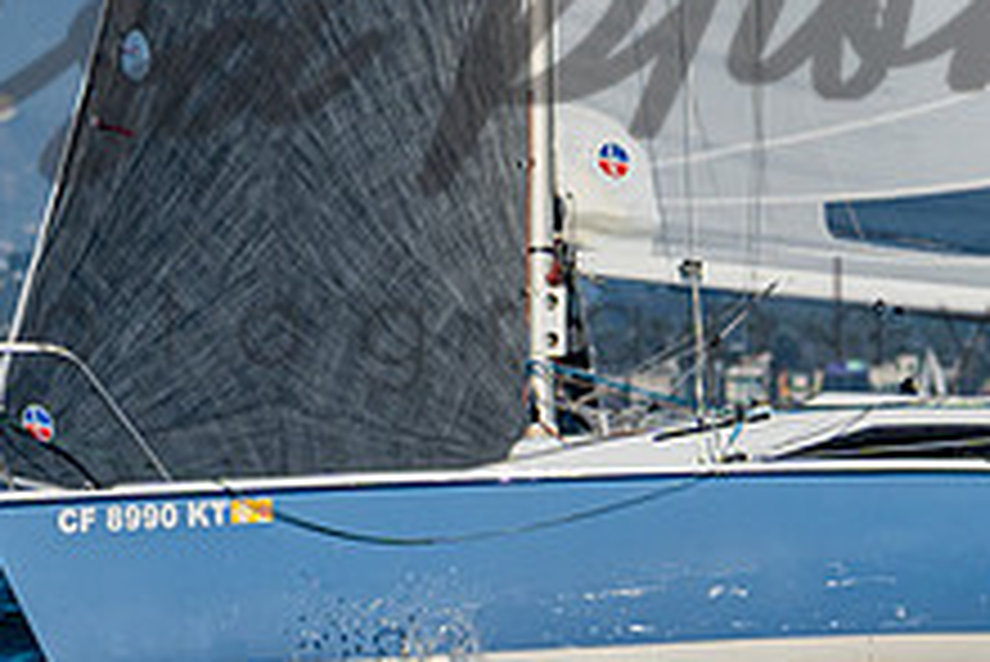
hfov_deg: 2.2
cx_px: 858
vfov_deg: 1.5
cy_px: -223
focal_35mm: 948
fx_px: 26086
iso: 100
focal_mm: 150
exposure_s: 1/2500
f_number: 5
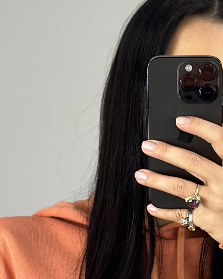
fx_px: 1642
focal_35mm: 199
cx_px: 212
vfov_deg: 9.5
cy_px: 391
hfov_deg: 7.7
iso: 125
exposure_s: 1/100
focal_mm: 6.86
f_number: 1.78
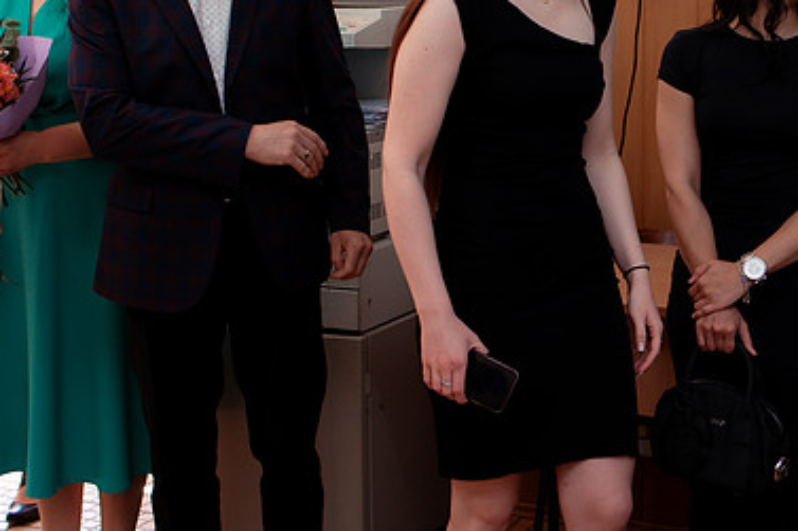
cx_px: 558
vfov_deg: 18.2
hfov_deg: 27.1
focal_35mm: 74
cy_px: 84
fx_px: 1640
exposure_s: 1/250
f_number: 2.8
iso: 400
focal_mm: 35
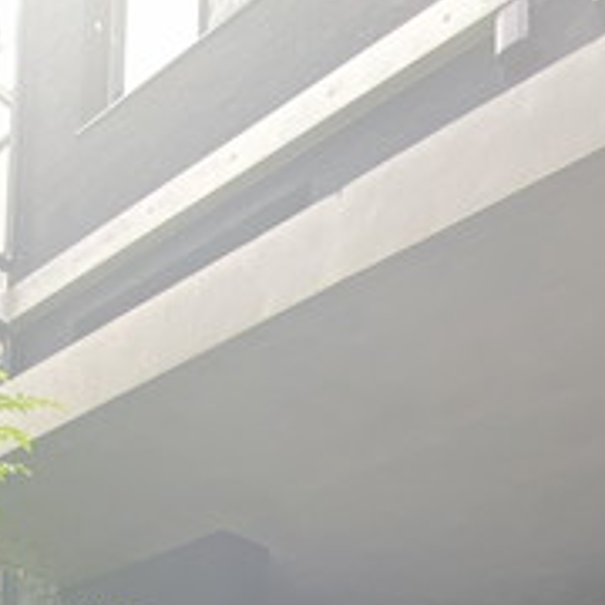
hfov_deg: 33.4
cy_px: 901
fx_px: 1008
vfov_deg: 25.4
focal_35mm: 51
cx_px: 296
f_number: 2.4
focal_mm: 1.54
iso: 100
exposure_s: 1/121
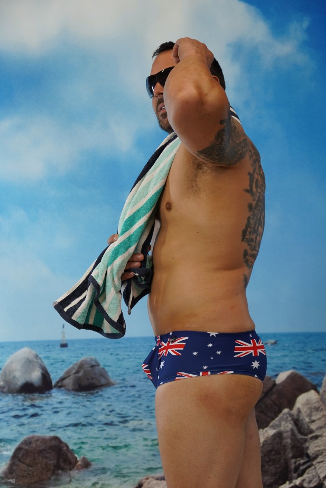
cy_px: 244
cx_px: 163
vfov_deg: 27.3
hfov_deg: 18.4
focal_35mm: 74
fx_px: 1005
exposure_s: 1/100
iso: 800
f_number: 5
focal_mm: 74
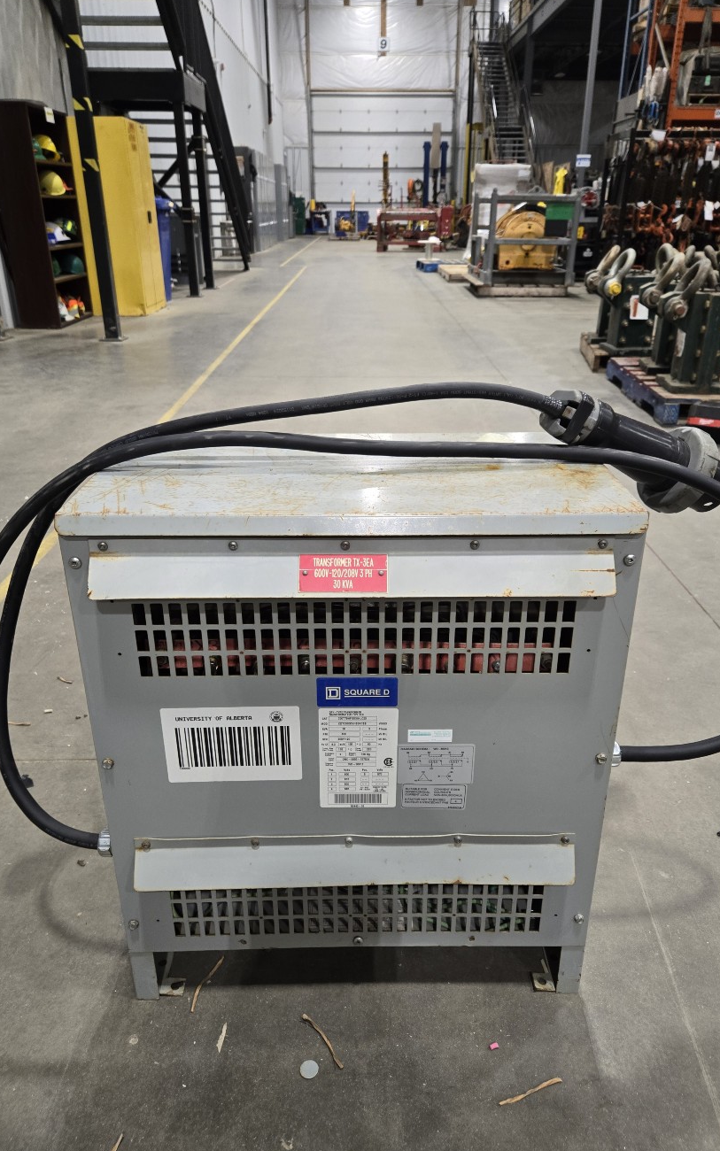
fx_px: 785
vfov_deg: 72.5
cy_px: 578
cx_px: 375
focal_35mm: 25
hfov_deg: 49.3
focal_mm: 5.4
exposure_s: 1/120
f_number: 1.8
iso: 320
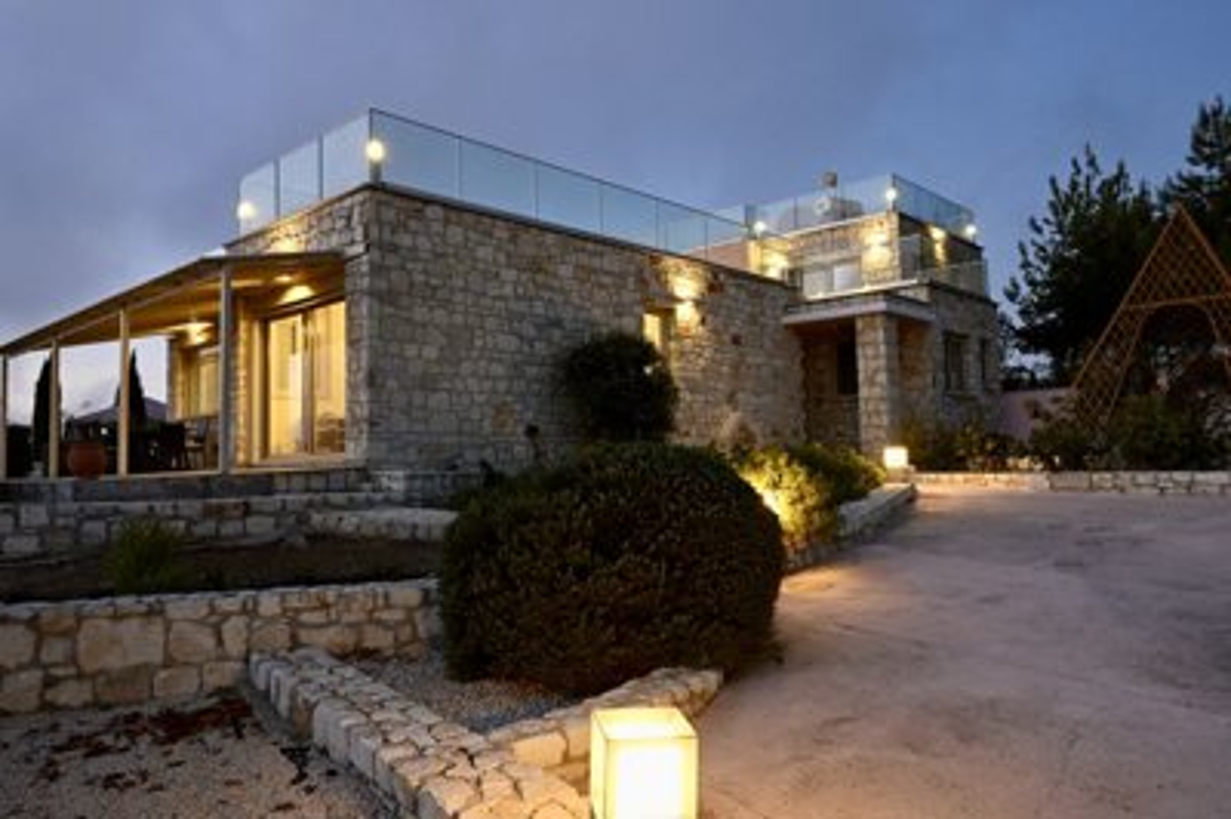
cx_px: 616
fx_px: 820
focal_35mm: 24
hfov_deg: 73.8
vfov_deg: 53.1
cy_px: 410
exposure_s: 1/4
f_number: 11
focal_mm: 24
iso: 3200
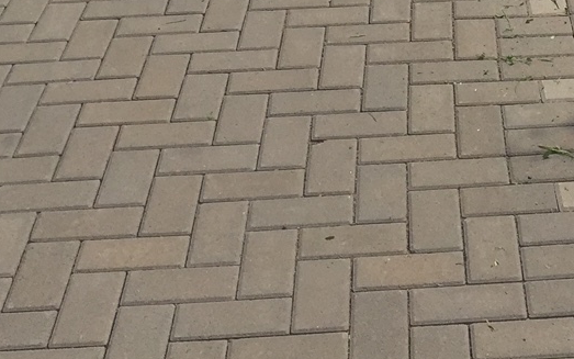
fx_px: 1502
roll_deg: -0.3
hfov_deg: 21.3
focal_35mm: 96
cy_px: -524
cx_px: 473
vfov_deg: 11.2
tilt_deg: -5.5
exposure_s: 1/4405
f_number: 2.2
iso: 32
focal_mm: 4.15
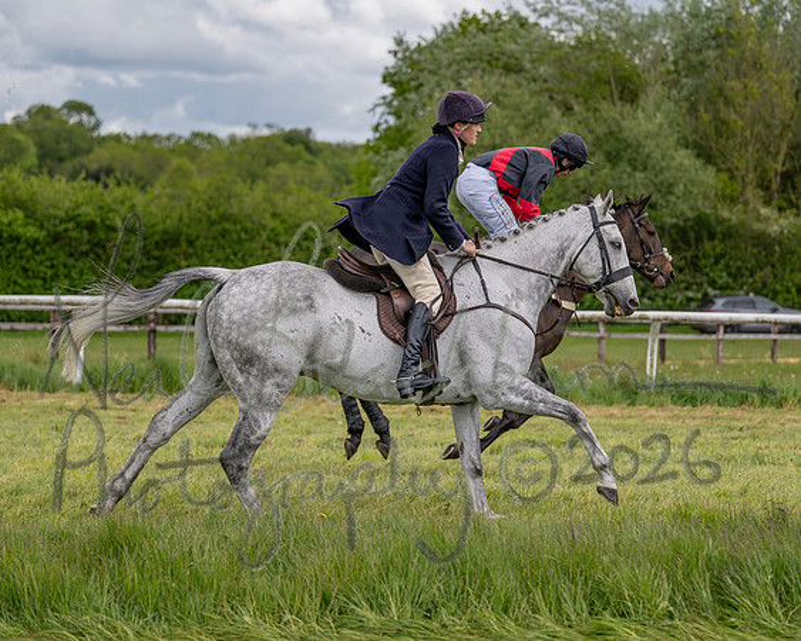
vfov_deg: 16.3
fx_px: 2242
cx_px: 400
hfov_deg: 20.3
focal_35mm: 95
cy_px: 320
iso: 200
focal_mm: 84
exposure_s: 1/2000
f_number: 2.8
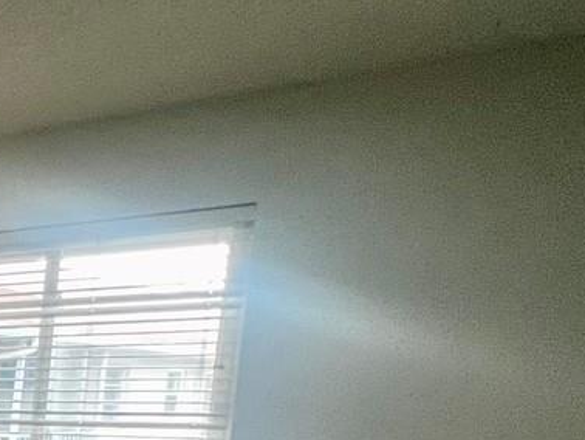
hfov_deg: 19.7
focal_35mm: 55
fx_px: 930
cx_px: -568
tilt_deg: -7.7
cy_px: 531
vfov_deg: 24.1
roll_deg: -0.7
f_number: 1.8
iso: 200
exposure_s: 1/60
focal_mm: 1.57
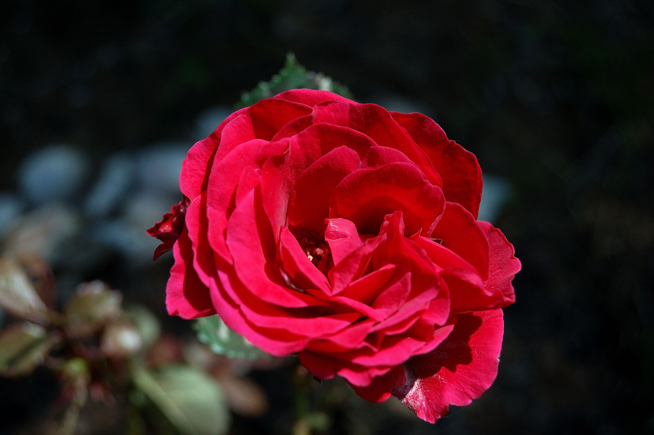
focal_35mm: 57
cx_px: 327
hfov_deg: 35.1
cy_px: 218
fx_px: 1035
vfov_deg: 23.7
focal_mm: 38
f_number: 5
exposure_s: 1/640
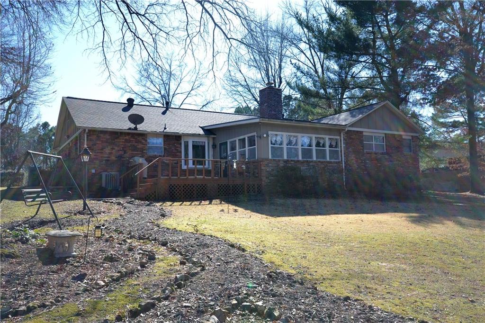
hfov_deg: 61.9
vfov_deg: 43.6
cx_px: 242
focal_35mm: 30
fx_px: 404
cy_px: 162
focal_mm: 20
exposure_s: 1/160
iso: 100
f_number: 6.3
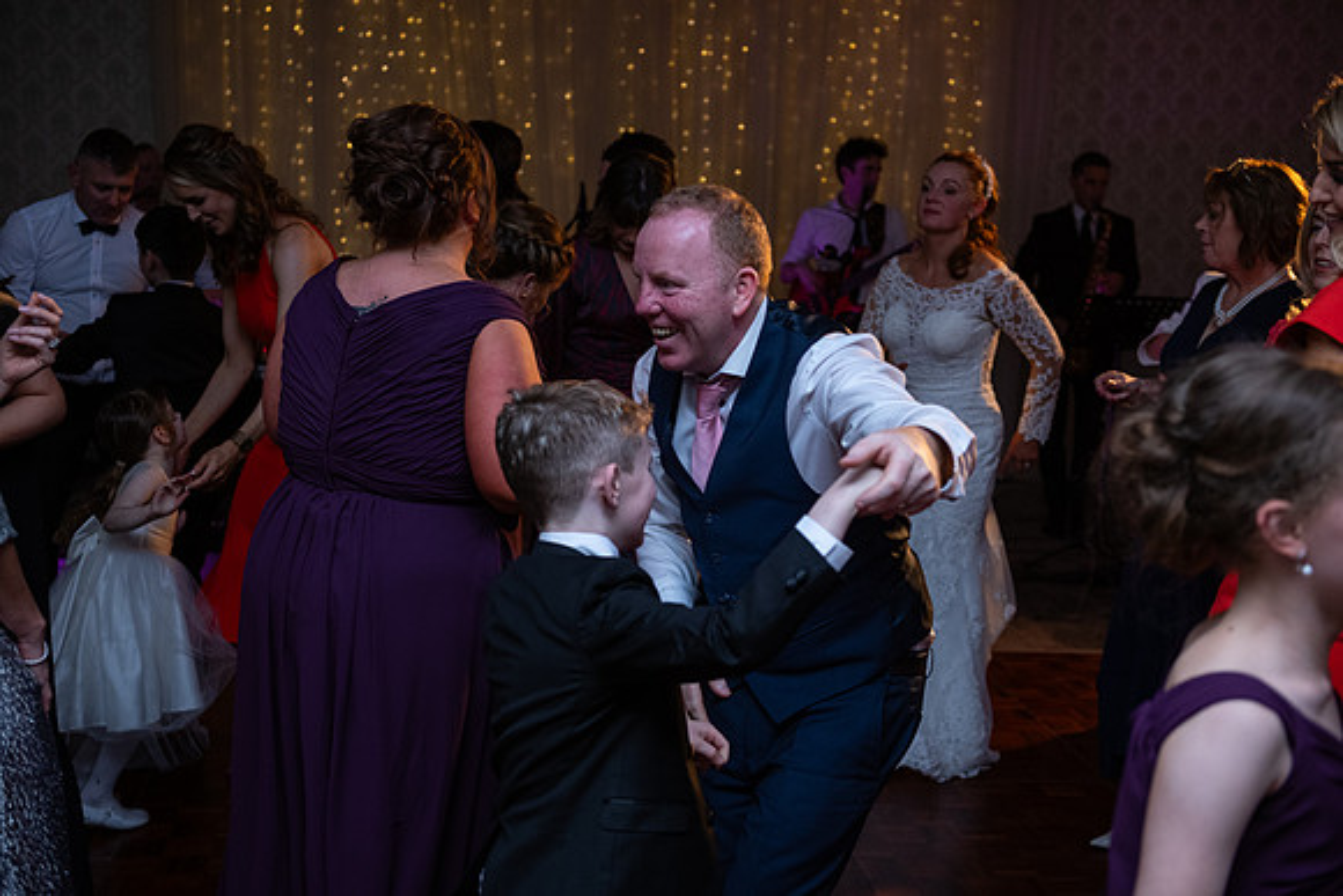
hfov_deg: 41.1
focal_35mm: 48
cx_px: 672
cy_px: 448
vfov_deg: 28.1
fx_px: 1791
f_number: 3.5
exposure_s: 1/160
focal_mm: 48
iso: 1000
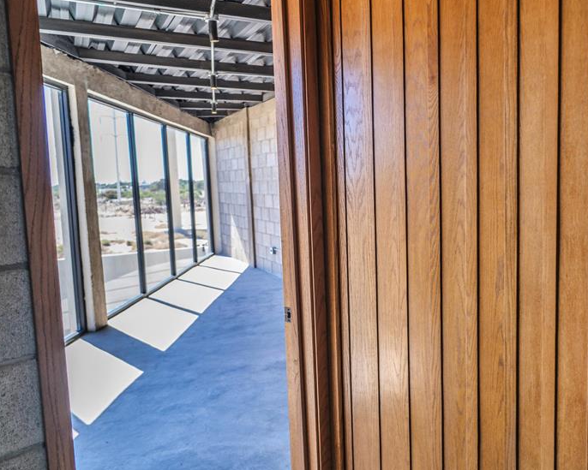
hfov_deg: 60.4
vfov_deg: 51.5
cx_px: 403
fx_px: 487
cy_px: 231
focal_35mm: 28
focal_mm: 20
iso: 80
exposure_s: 1/200
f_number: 3.5
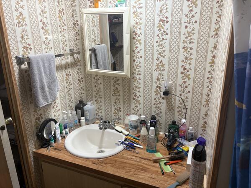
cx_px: 126
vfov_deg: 53.1
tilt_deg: -18.2
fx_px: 189
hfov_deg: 67.3
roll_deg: +1.0
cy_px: 94
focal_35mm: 26
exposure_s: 1/60
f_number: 1.6
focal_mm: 5.96
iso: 125
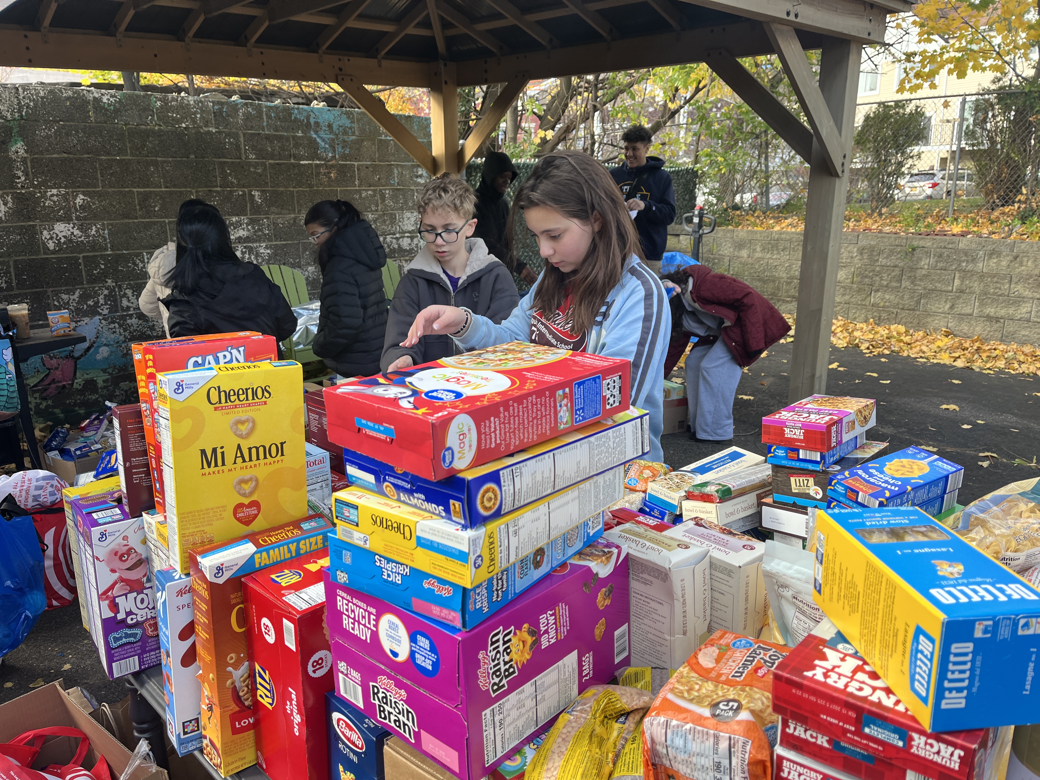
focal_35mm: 26
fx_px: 781
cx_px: 520
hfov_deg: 67.3
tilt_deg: -16.1
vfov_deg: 53.1
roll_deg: +0.4
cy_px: 390
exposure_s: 1/401
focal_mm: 5.1
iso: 50
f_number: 1.6
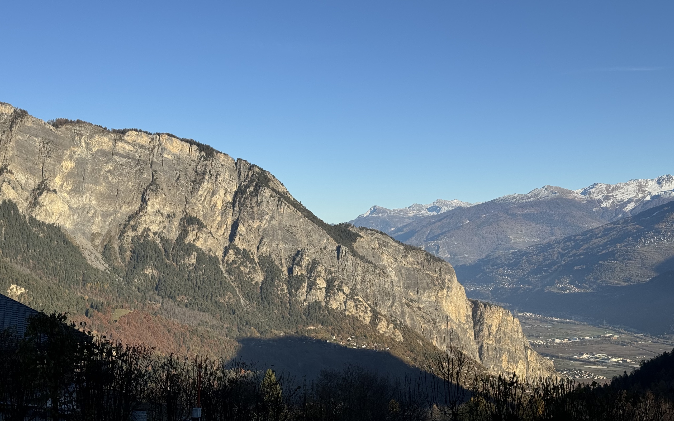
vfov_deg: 25.3
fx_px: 937
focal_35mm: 51
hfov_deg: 39.6
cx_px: 337
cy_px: 228
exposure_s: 1/4608
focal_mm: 6.76
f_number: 1.78
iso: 64
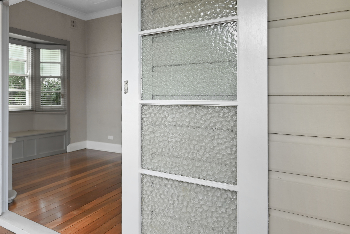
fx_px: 263
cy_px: 109
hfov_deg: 57.0
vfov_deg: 47.9
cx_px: 29
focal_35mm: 27
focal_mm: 14
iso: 100
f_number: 4
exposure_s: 1/10
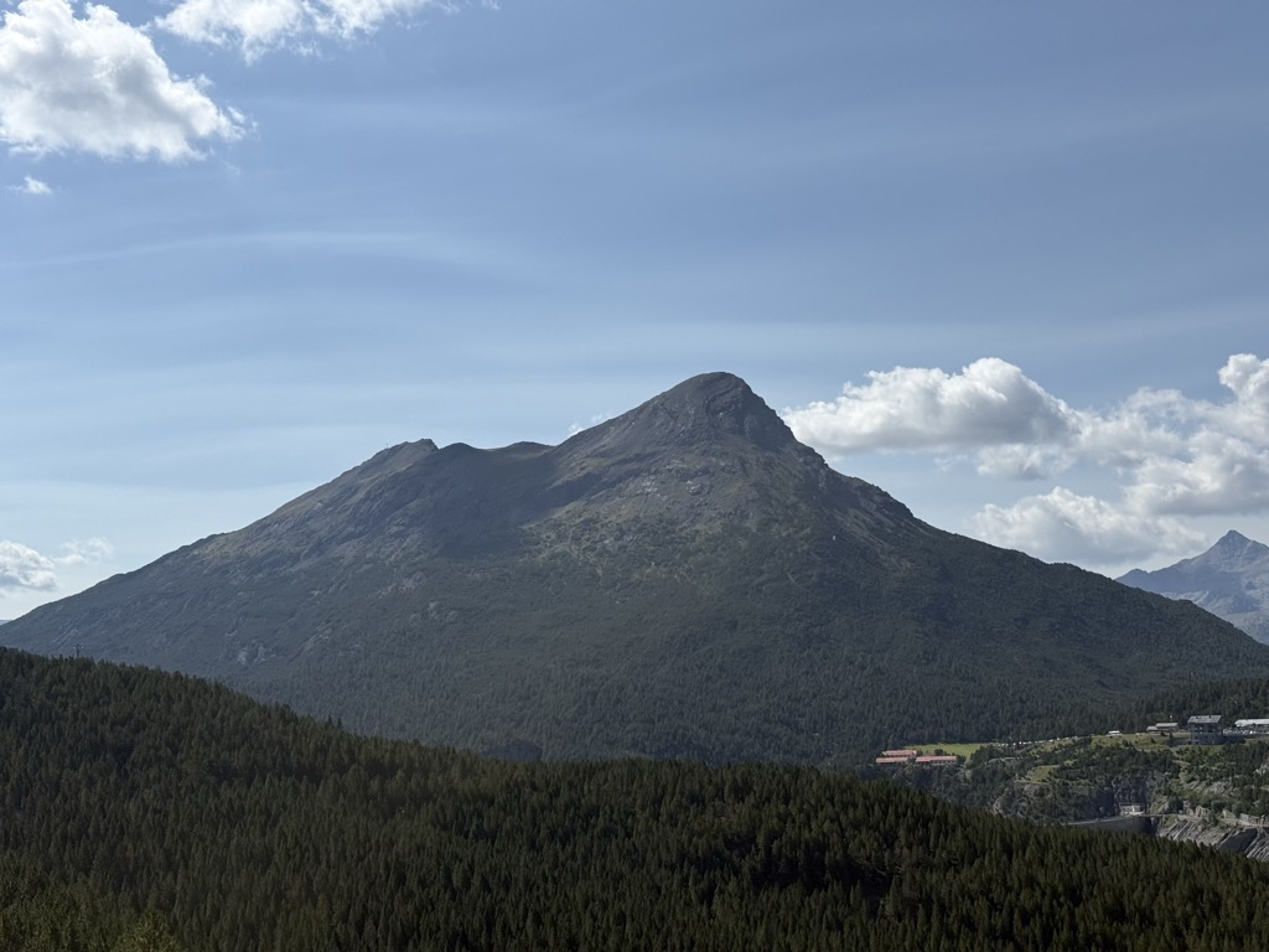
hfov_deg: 39.7
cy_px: 476
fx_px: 1760
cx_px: 634
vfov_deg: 30.3
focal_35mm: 48
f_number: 1.78
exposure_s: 1/11364
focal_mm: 6.76
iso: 64
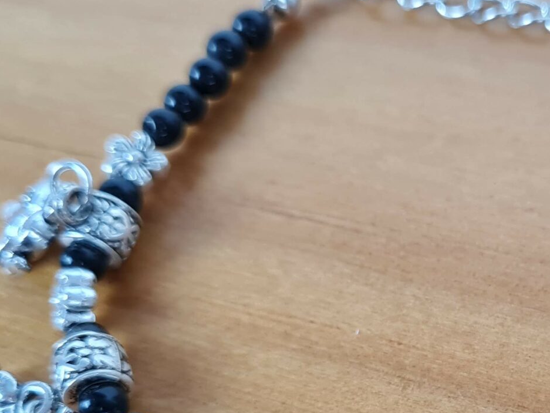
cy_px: 350
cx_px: 469
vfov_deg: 20.4
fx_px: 1128
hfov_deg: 26.7
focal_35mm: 71
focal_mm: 5.4
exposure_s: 1/120
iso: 250
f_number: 1.8
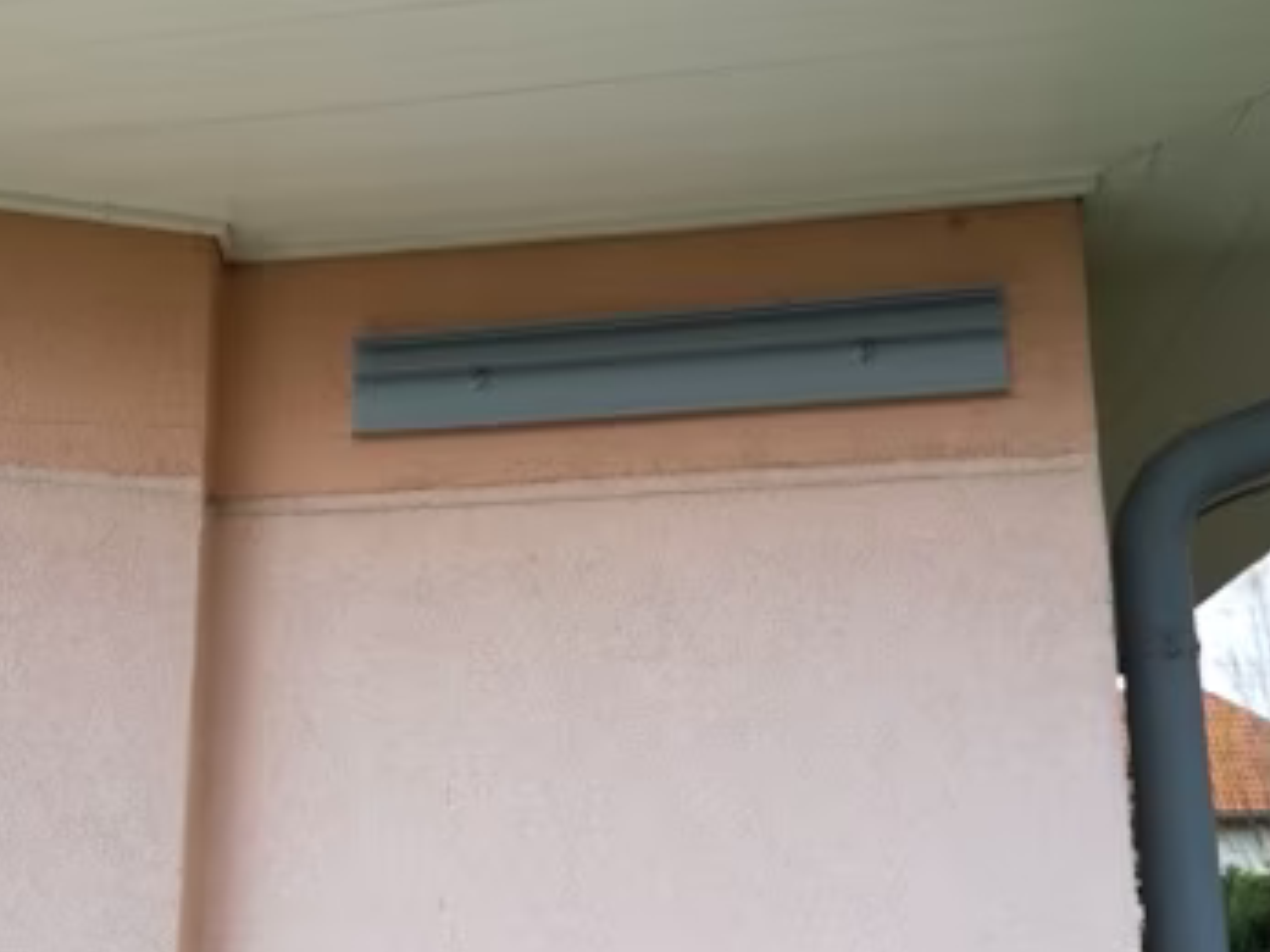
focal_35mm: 36
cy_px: 619
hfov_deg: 51.2
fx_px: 1320
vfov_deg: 39.3
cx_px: 556
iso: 50
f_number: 2.2
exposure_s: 1/334
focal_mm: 3.83
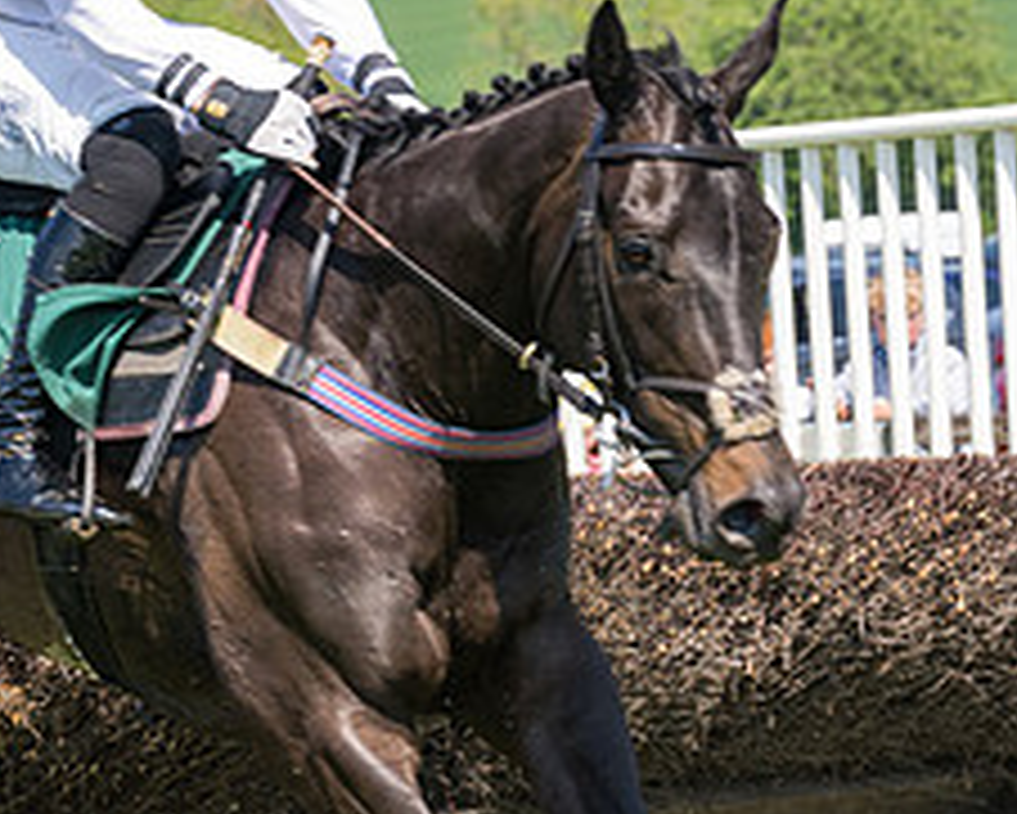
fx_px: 7106
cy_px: 563
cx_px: -103
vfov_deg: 6.6
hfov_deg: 8.1
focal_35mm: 236
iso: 200
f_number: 5
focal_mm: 70
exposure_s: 1/800
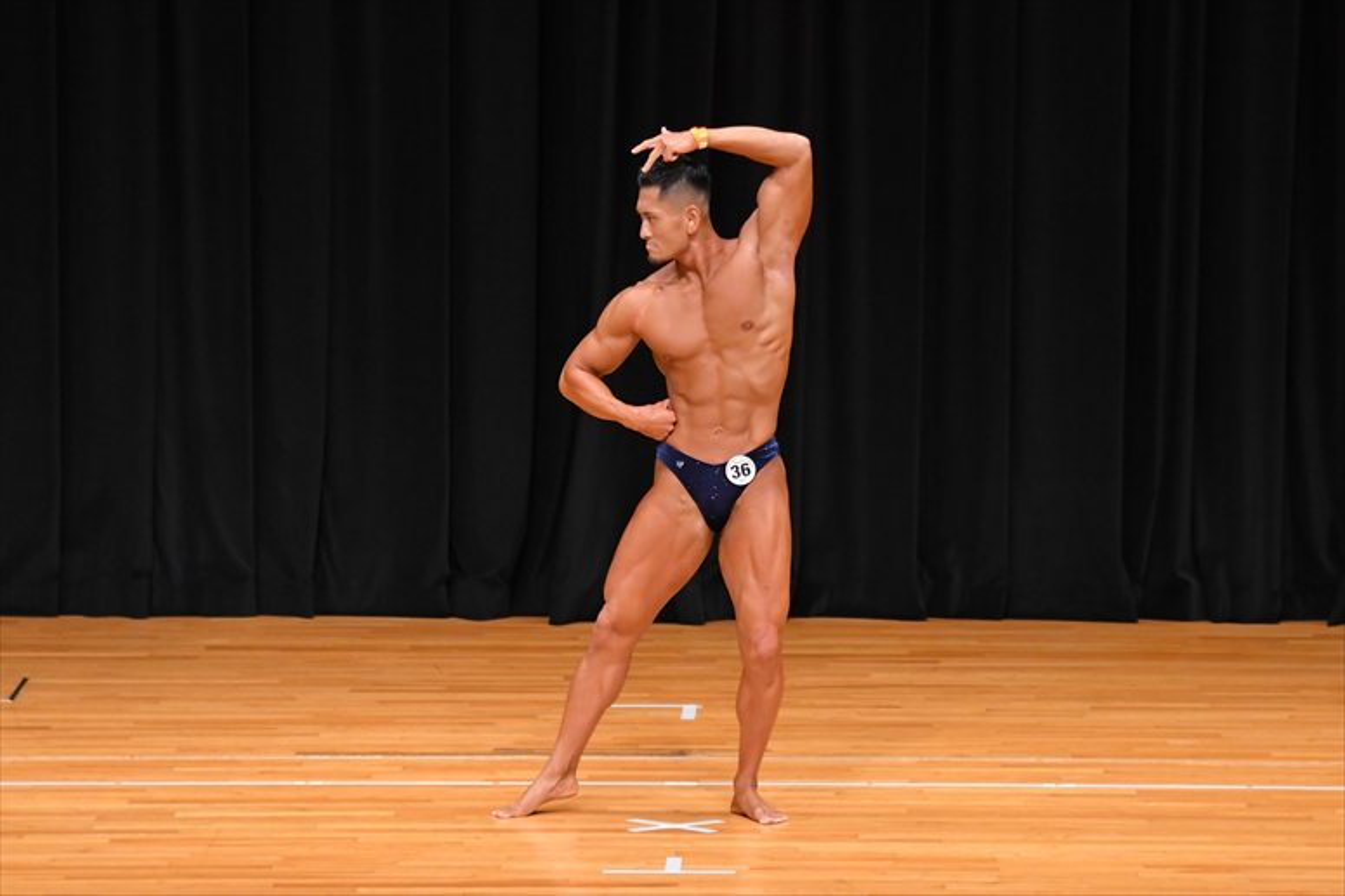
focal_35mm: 225
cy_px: 448
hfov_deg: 9.2
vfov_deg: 6.1
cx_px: 672
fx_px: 8402
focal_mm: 150
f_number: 5.6
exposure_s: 1/400
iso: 4000
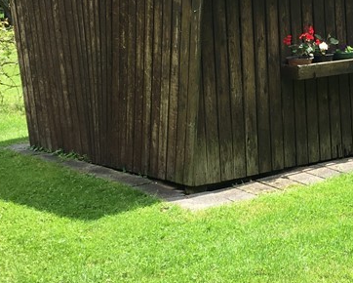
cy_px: 100
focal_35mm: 80
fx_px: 836
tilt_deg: -7.5
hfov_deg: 23.3
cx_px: 313
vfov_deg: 19.1
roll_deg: +1.1
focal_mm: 4.15
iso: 25
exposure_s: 1/418
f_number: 2.2
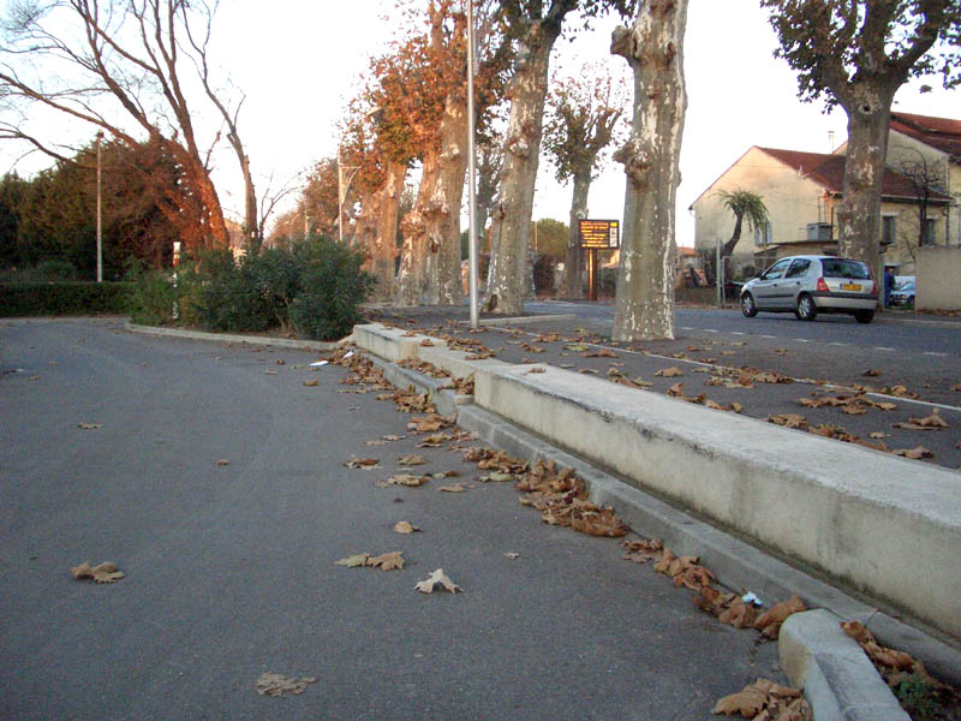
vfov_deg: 40.7
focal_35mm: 35
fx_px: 972
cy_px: 360
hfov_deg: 52.6
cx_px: 480
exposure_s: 1/500
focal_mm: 5.8
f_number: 2.6
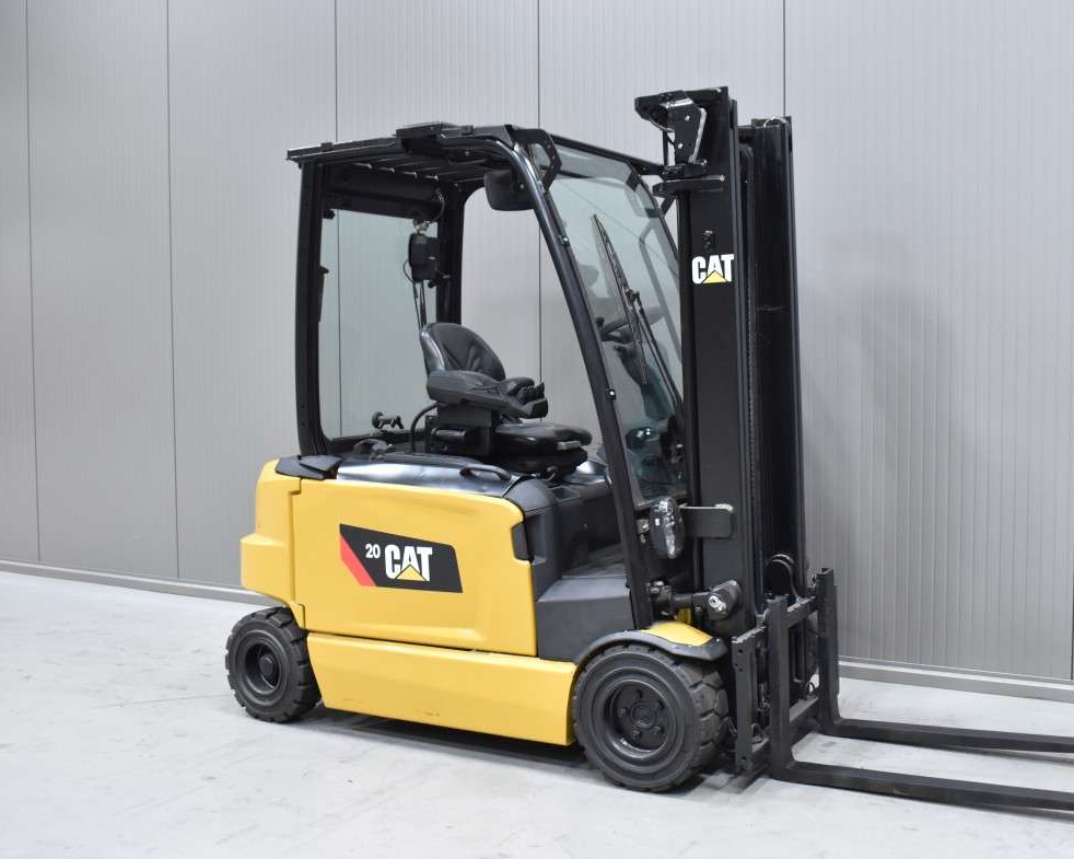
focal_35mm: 40
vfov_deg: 37.7
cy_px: 428
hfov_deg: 46.1
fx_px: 1258
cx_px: 606
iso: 1600
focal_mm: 23
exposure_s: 1/25
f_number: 5
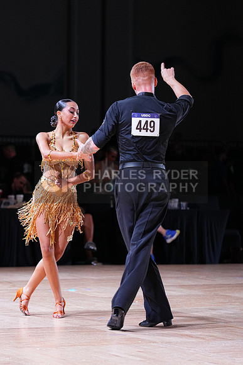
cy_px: 182
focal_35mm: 133
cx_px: 122
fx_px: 1346
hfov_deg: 10.3
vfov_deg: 15.4
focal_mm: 133
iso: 2000
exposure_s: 1/400
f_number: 4
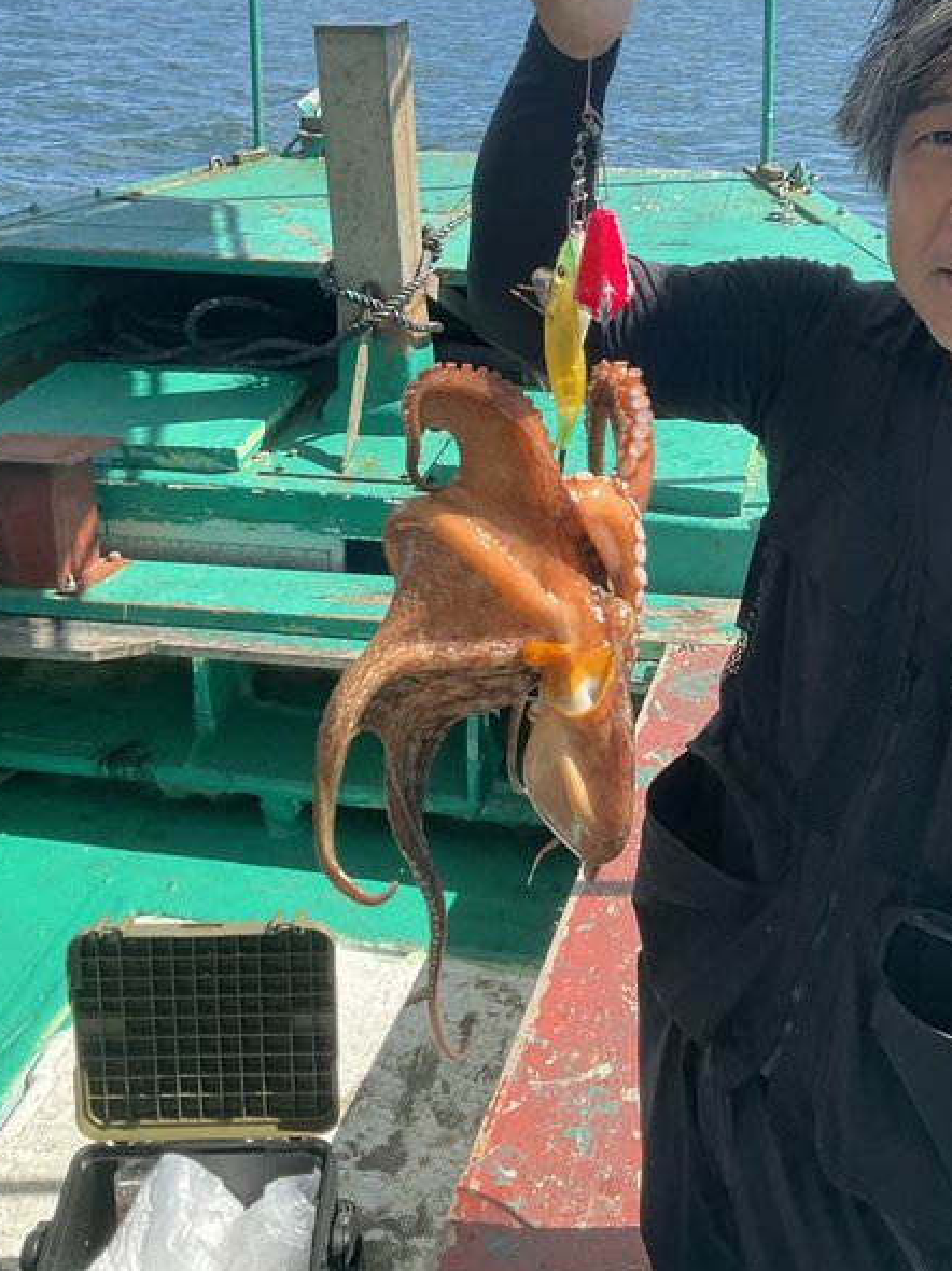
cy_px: 439
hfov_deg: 34.2
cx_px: 588
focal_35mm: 42
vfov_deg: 44.3
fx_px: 1541
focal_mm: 3
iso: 25
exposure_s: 1/770
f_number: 1.8
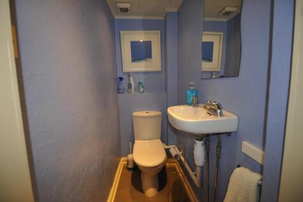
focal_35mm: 15
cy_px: 101
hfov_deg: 100.4
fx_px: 126
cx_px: 152
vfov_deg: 77.3
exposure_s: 1/80
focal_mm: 10
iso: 450
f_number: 3.5
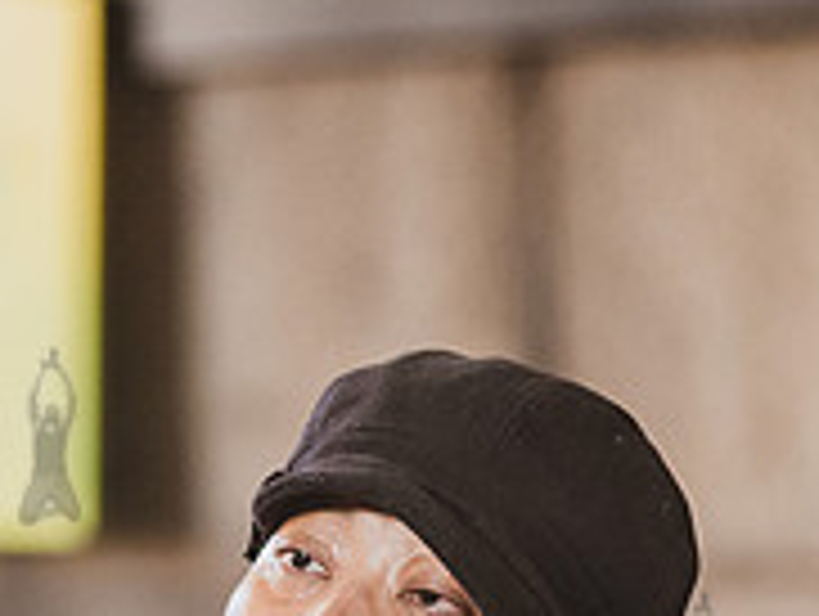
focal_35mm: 463
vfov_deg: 3.2
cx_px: 150
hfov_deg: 4.3
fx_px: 10969
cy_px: 922
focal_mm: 135
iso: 3200
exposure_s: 1/125
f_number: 3.5
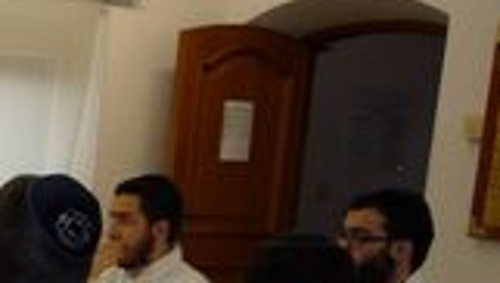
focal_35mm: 95
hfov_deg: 19.9
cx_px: -217
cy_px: 381
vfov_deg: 12.4
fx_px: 1261
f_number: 3.3
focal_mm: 5.2
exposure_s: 1/30
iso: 100
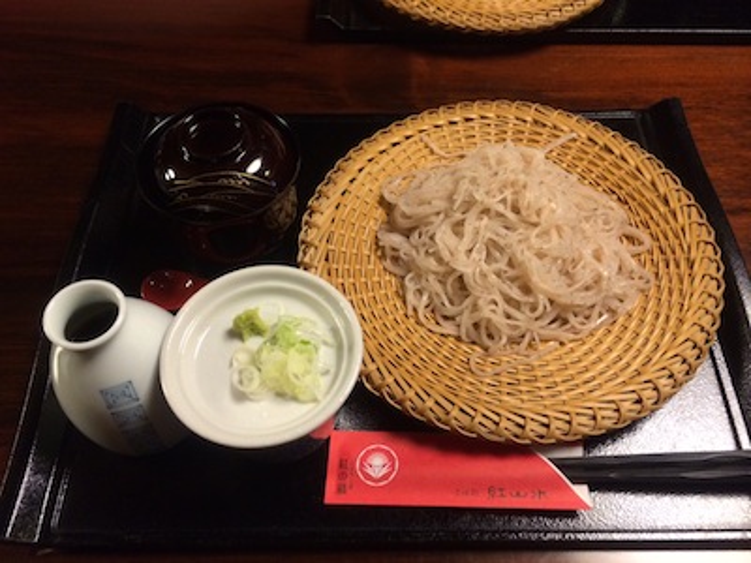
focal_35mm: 30
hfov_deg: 60.0
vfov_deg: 46.8
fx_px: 651
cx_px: 376
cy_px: 282
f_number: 2.2
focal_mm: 4.12
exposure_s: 1/30
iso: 200
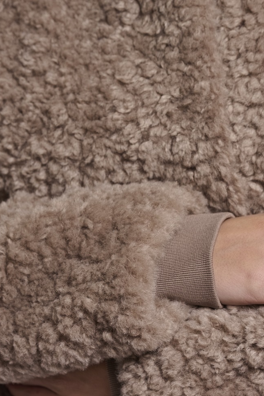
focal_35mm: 186
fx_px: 2046
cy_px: 229
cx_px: 173
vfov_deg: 11.1
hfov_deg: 7.4
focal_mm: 120
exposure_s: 1/160
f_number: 8
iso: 125
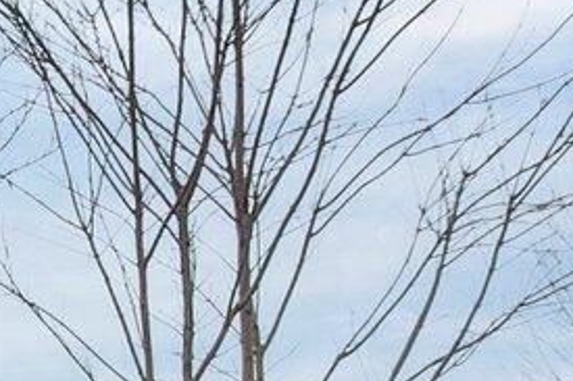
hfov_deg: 11.4
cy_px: 761
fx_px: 2609
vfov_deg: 8.0
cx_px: -548
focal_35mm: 164
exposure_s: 1/2500
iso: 100
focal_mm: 8.38
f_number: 2.8
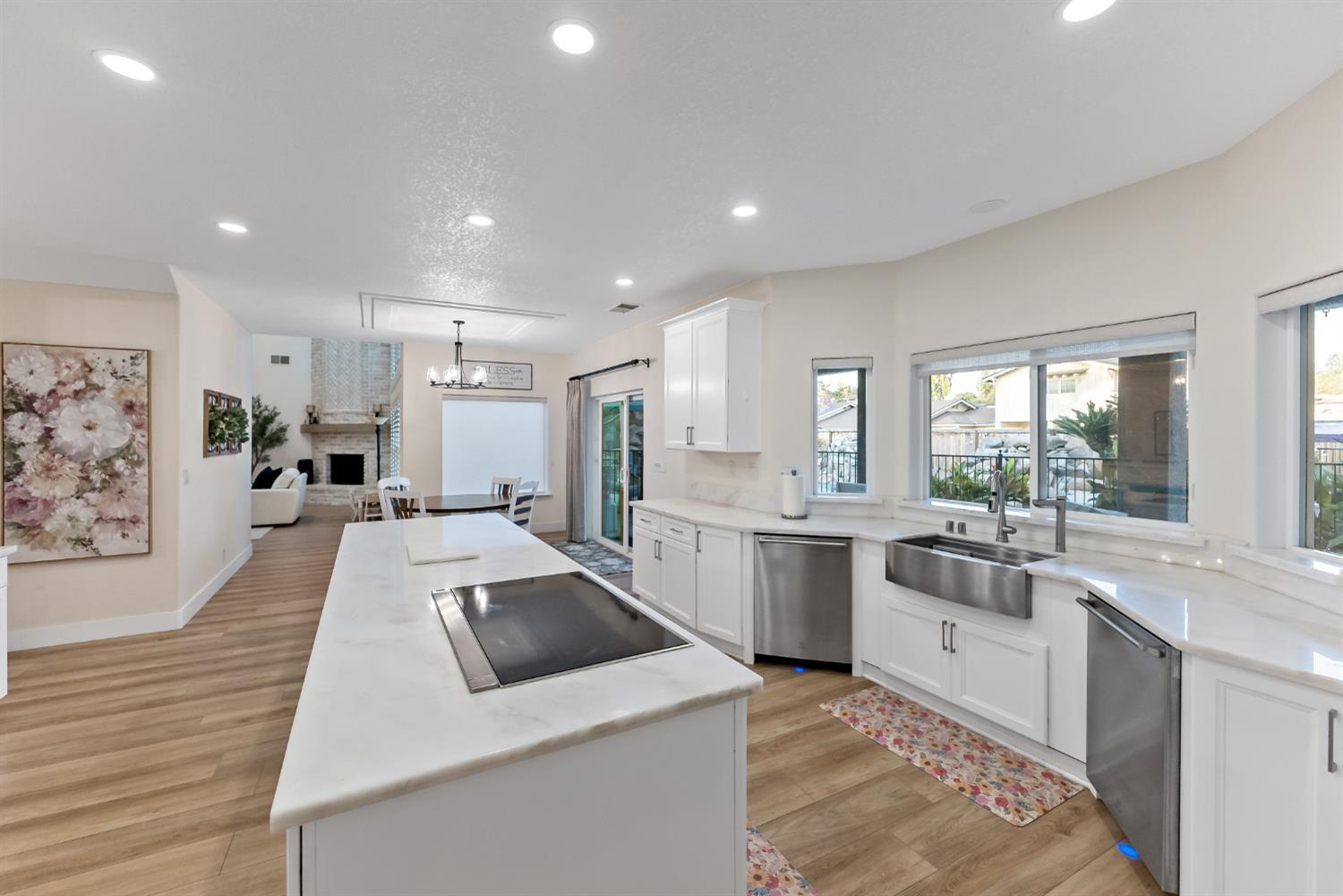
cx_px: 672
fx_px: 522
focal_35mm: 14
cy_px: 448
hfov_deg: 104.3
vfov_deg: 81.2
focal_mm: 14
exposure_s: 1/160
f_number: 4
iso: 800
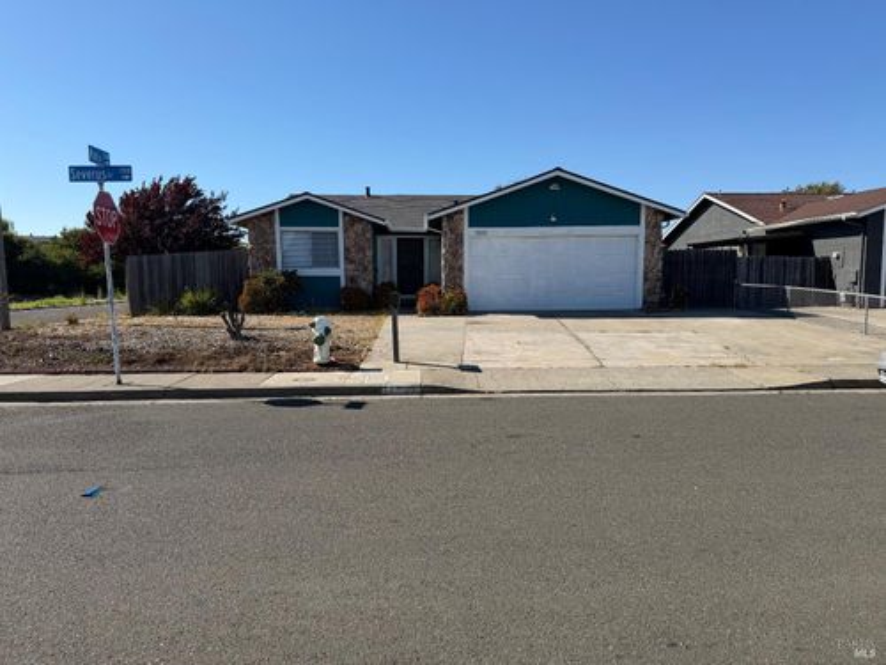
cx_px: 443
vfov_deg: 56.8
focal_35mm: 24
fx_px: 614
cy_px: 332
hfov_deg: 71.6
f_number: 1.78
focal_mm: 6.76
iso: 80
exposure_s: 1/4405
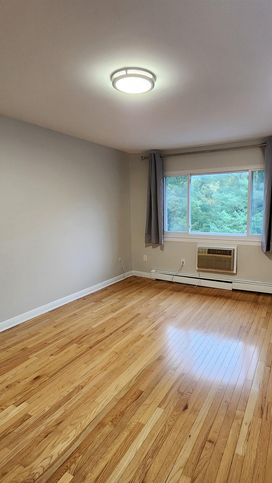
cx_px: 151
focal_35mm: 19
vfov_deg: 89.6
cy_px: 242
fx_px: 244
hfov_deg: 58.2
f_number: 2.2
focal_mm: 2.2
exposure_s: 1/60
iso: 320
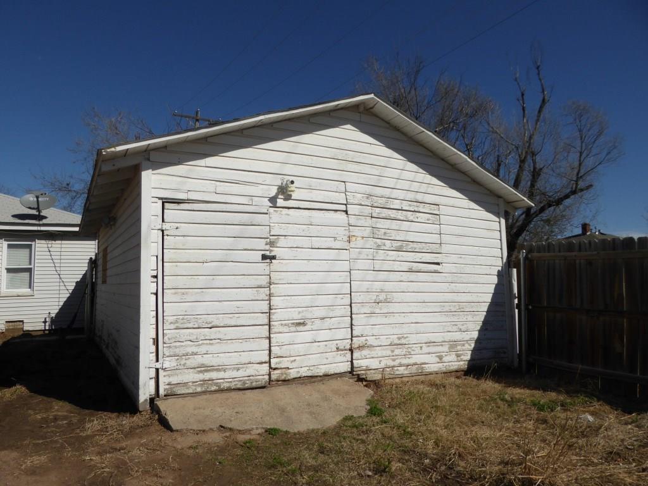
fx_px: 449
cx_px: 324
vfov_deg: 56.8
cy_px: 243
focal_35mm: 24
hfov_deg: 71.6
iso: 100
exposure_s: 1/2000
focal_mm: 4.3
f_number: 4.5
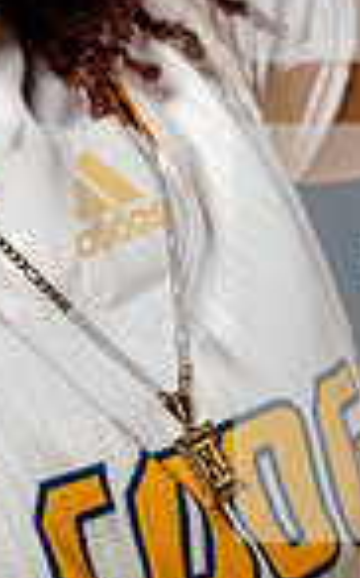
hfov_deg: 6.7
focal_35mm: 190
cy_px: -144
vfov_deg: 10.8
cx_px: -305
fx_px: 2988
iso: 125
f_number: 5.6
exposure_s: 1/250
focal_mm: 47
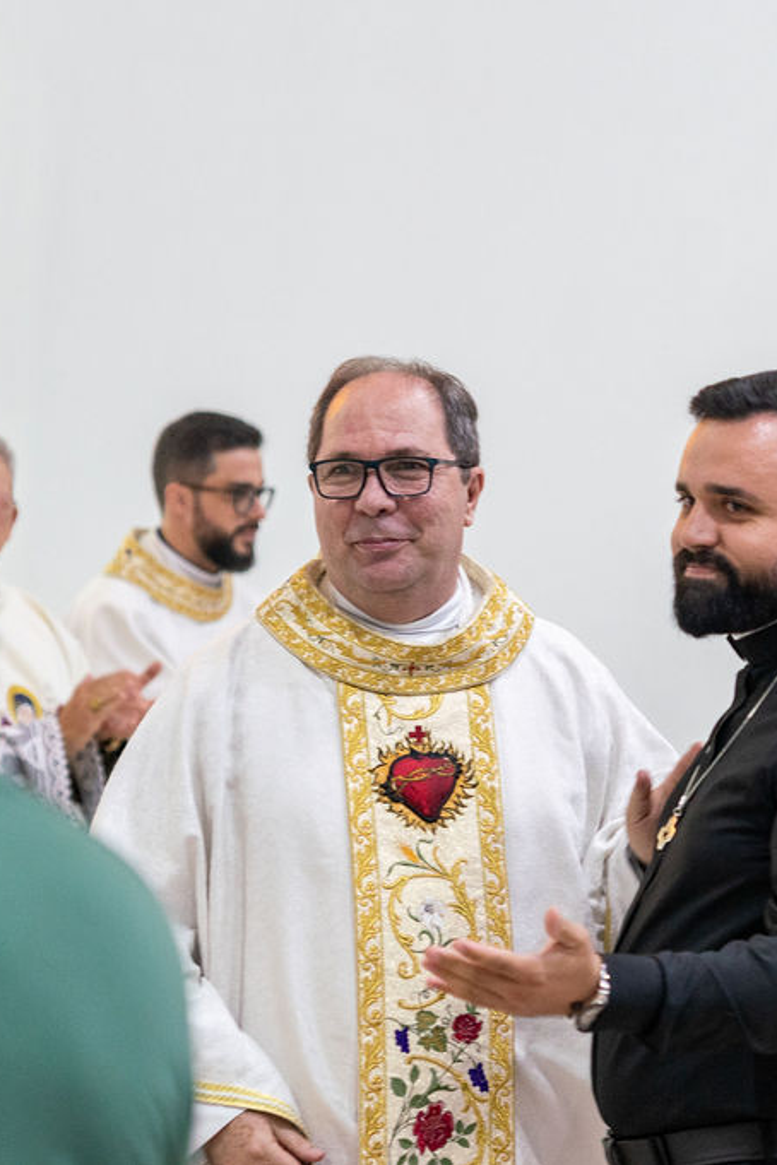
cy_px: 582
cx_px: 536
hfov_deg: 8.7
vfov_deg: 13.0
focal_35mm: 158
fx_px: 5115
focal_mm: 70
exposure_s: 1/125
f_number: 2.8
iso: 1600
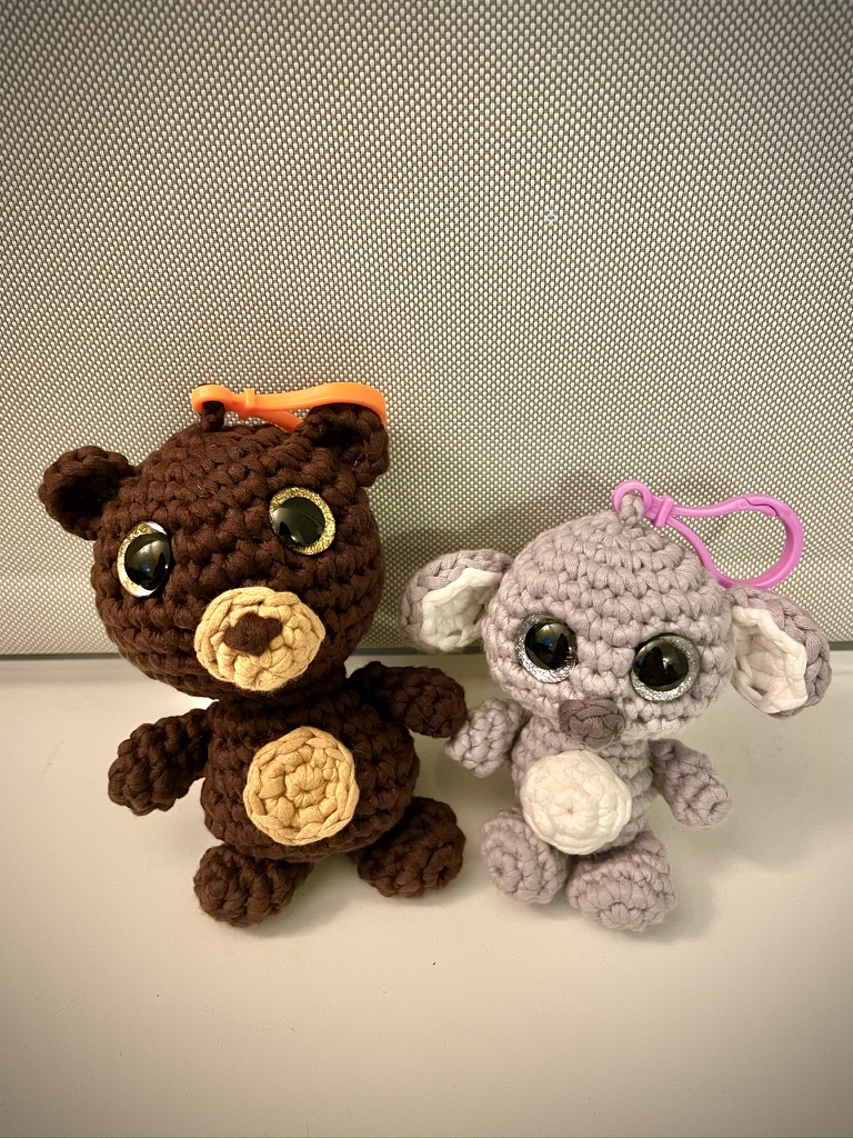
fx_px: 854
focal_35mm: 26
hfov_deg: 53.1
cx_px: 426
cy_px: 569
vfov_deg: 67.3
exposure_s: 1/25
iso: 640
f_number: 1.6
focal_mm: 4.2
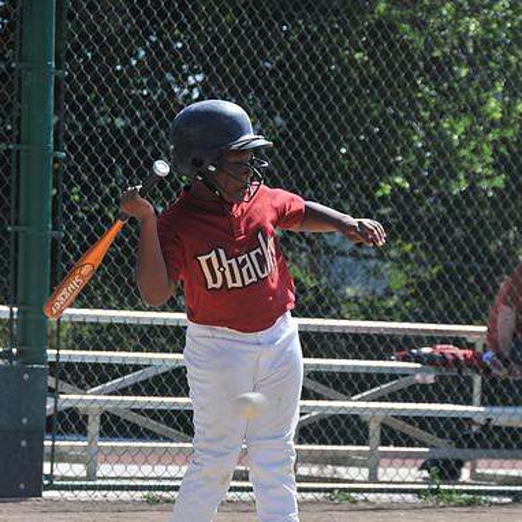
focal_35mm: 232
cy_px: 331
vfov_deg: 7.5
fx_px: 3958
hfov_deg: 7.5
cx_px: 262
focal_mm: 120
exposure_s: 1/500
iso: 200
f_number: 8
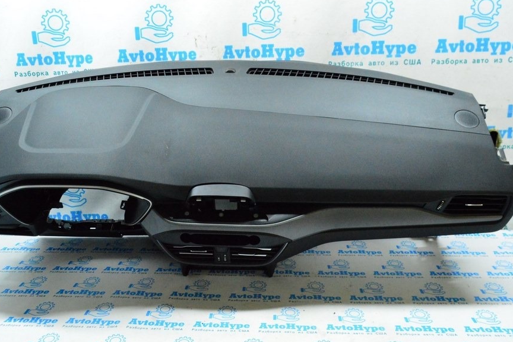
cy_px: 147
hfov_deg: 58.6
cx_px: 230
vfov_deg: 41.0
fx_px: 456
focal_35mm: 32
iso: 6400
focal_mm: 18
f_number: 6.3
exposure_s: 1/200
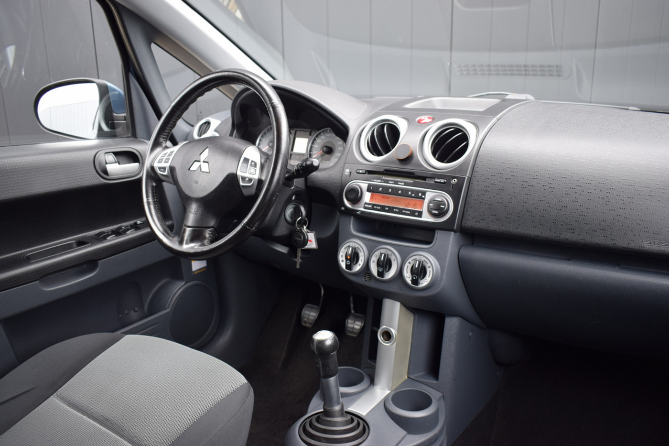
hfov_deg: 61.9
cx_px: 334
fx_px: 557
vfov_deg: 43.6
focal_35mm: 30
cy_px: 223
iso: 400
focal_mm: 20
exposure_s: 1/80
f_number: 4.5
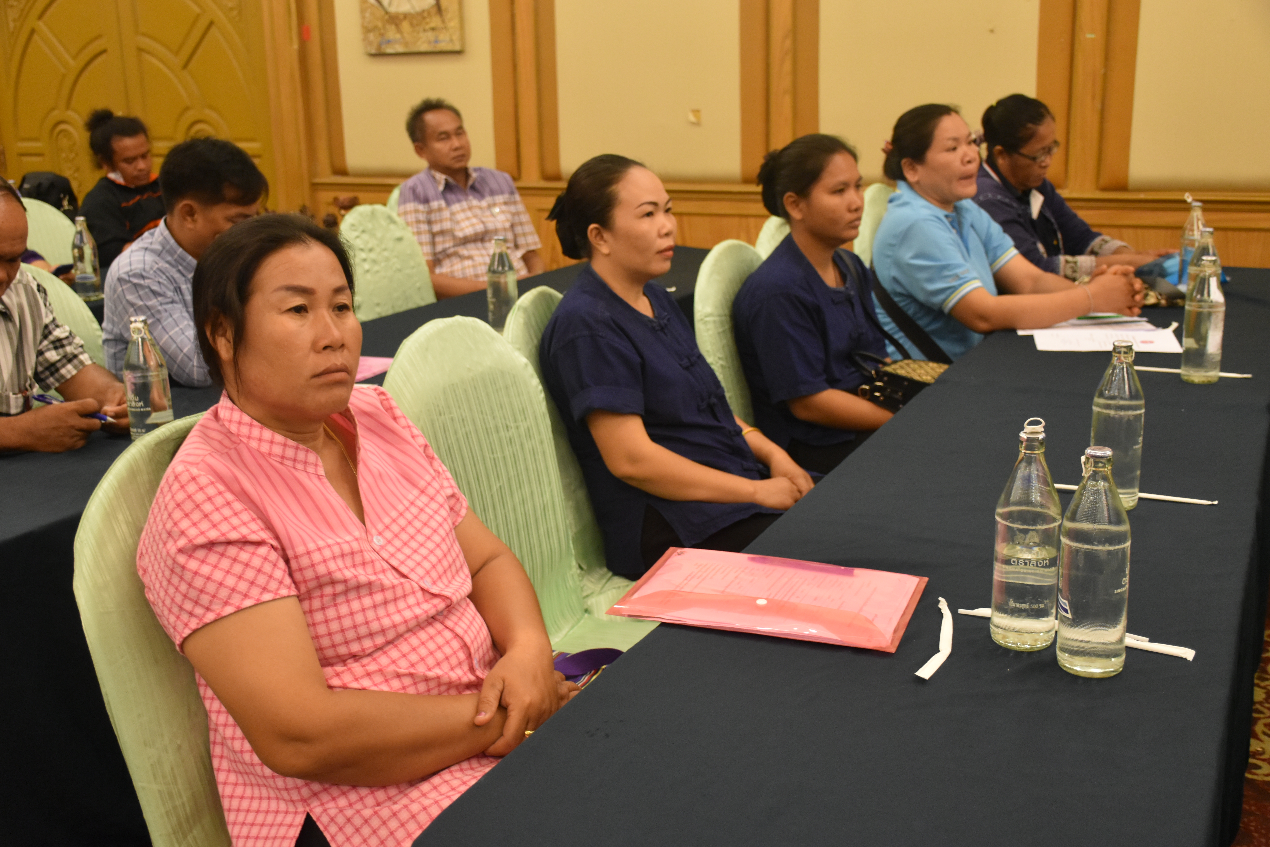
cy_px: 424
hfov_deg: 49.6
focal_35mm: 39
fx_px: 1376
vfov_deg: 34.2
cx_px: 635
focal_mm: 26
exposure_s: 1/60
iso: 1800
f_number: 3.8
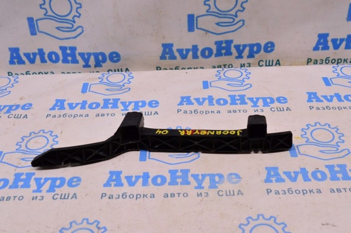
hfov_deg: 43.7
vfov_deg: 29.8
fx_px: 438
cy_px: 116
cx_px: 176
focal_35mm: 45
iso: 1600
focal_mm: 30
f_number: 8
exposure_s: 1/125
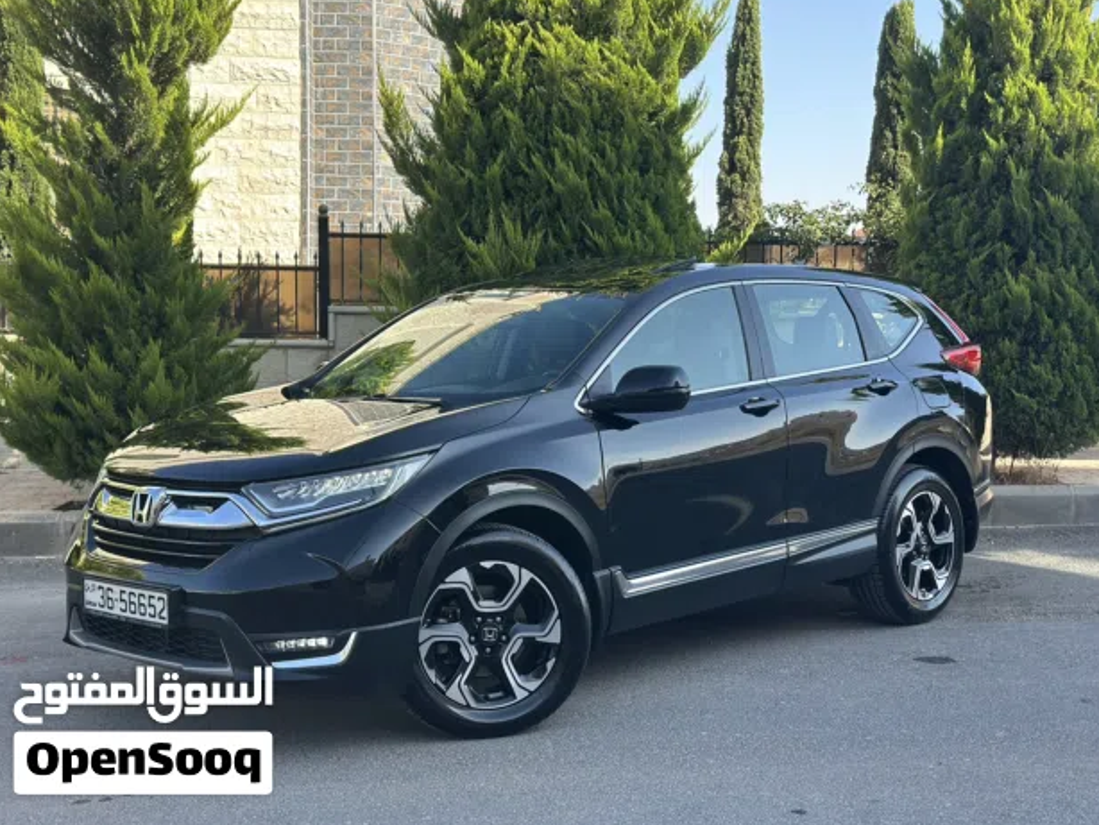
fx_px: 1588
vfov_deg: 29.1
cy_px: 408
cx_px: 542
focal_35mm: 50
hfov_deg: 38.2
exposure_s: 1/1145
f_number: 1.78
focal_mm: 6.86
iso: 80
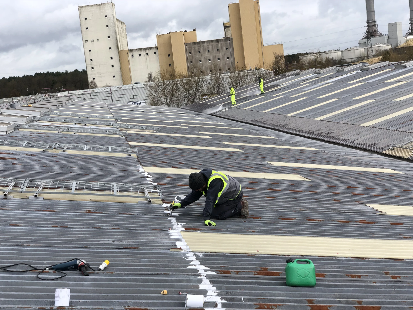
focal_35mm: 52
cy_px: 155
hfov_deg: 36.8
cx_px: 206
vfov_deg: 28.0
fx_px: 620
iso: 16
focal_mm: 6
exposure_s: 1/631
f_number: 2.4
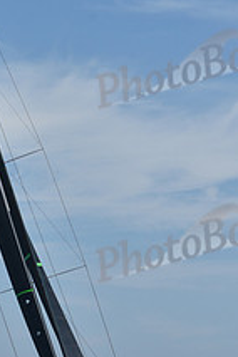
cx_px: 9
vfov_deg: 8.8
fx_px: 2320
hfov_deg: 5.9
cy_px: 176
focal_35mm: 234
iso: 250
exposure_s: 1/800
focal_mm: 86
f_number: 11
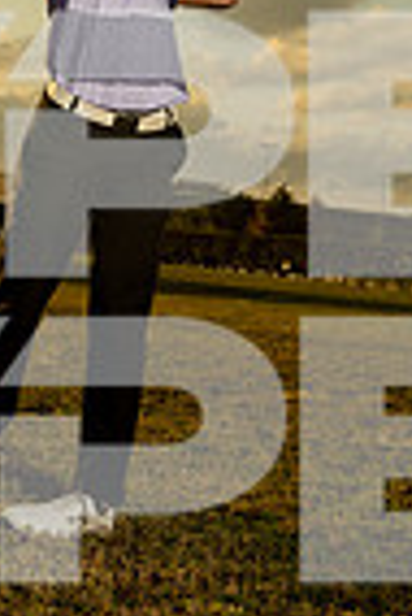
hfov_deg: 14.1
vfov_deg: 21.2
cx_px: -43
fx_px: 1627
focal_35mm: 95
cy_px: 147
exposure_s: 1/250
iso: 400
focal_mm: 30
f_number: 4.5
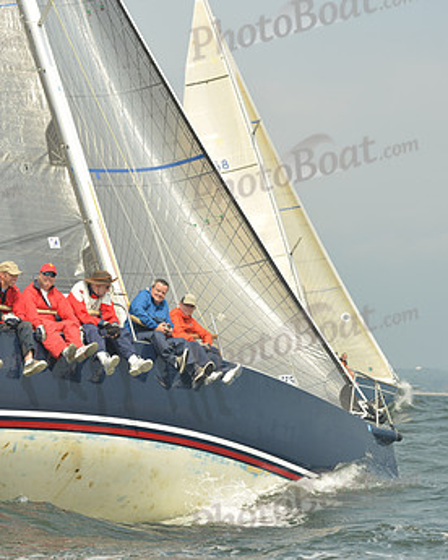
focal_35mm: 150
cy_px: 275
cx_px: 107
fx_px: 2486
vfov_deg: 12.9
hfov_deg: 10.3
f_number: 9
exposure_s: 1/1250
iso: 320
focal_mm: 95
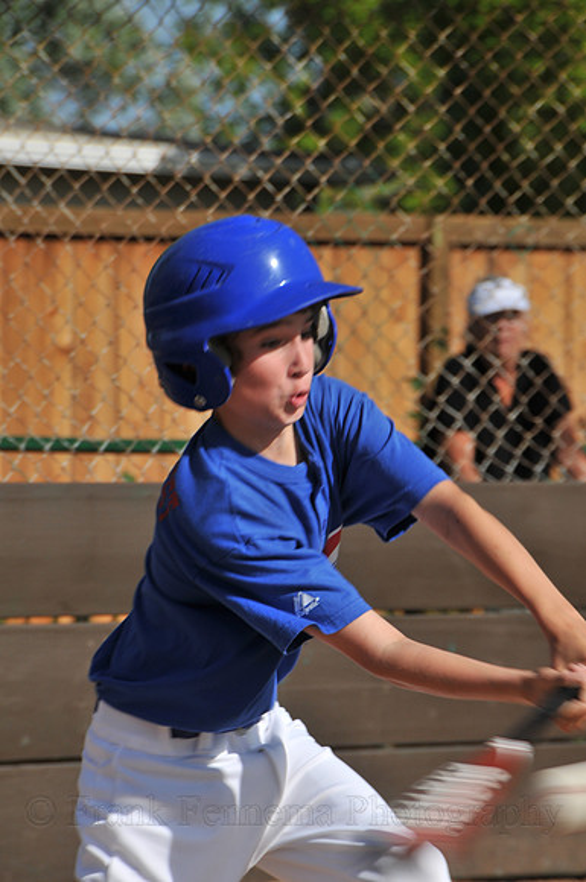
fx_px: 7346
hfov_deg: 4.6
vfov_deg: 6.9
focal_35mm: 300
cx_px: 293
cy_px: 441
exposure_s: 1/250
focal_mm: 200
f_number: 8
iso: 200
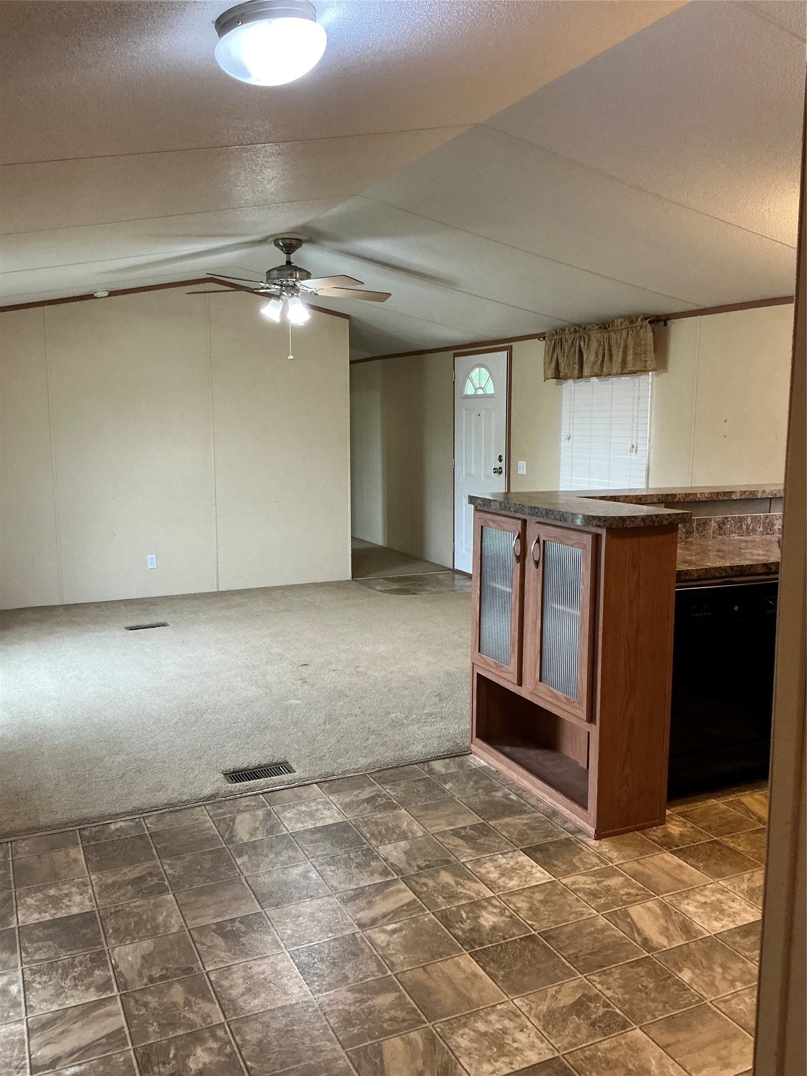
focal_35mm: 28
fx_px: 870
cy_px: 538
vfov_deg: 63.4
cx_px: 404
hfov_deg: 49.7
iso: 200
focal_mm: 3
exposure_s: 1/60
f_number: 1.8
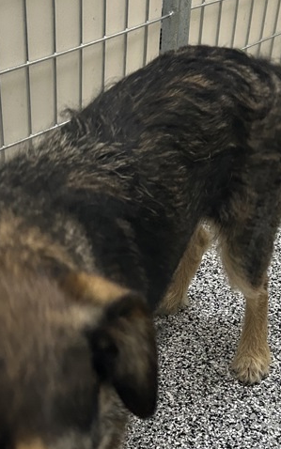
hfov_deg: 22.0
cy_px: 322
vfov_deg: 34.0
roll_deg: -5.2
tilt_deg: -36.6
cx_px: 162
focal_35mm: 59
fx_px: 722
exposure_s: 1/60
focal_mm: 5.7
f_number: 1.5
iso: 250
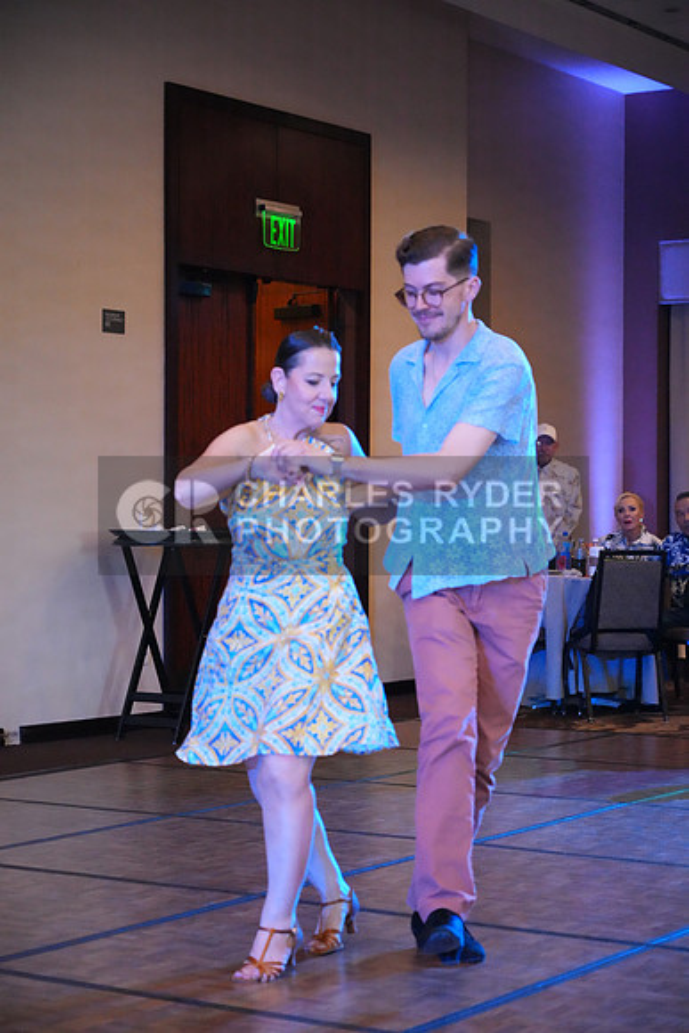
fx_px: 2180
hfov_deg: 18.0
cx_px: 344
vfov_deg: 26.6
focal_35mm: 76
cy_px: 516
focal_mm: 76
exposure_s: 1/400
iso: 12800
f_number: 4
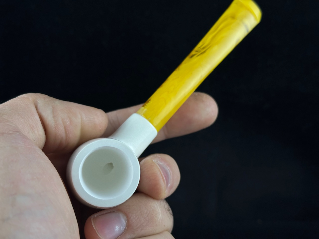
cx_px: 160
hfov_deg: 39.7
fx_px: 442
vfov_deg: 30.3
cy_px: 120
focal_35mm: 48
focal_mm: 6.86
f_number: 1.78
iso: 64
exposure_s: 1/546
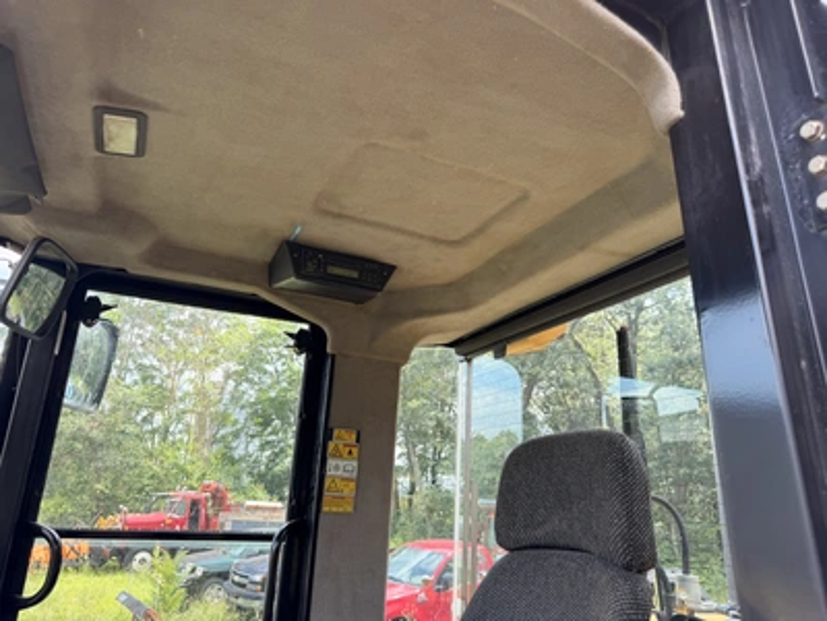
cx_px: 414
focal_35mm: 24
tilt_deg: +21.6
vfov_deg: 56.8
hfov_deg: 71.6
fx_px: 573
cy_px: 310
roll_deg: -1.1
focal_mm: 6.76
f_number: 1.78
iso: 80
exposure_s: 1/421
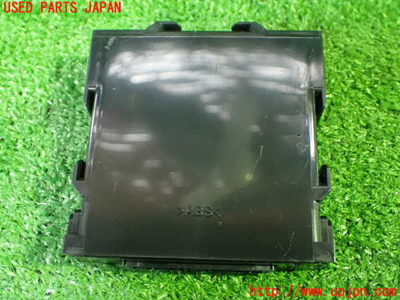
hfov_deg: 45.8
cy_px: 150
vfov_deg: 35.1
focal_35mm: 41
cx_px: 200
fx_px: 474
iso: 1600
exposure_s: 1/30
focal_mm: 7.31
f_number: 2.8
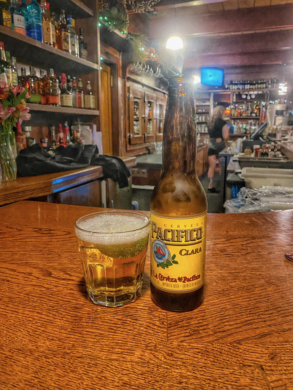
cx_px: 146
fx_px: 293
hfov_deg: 53.1
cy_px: 195
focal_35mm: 26
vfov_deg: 67.3
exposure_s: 1/30
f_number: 1.8
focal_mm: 4.25
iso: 800
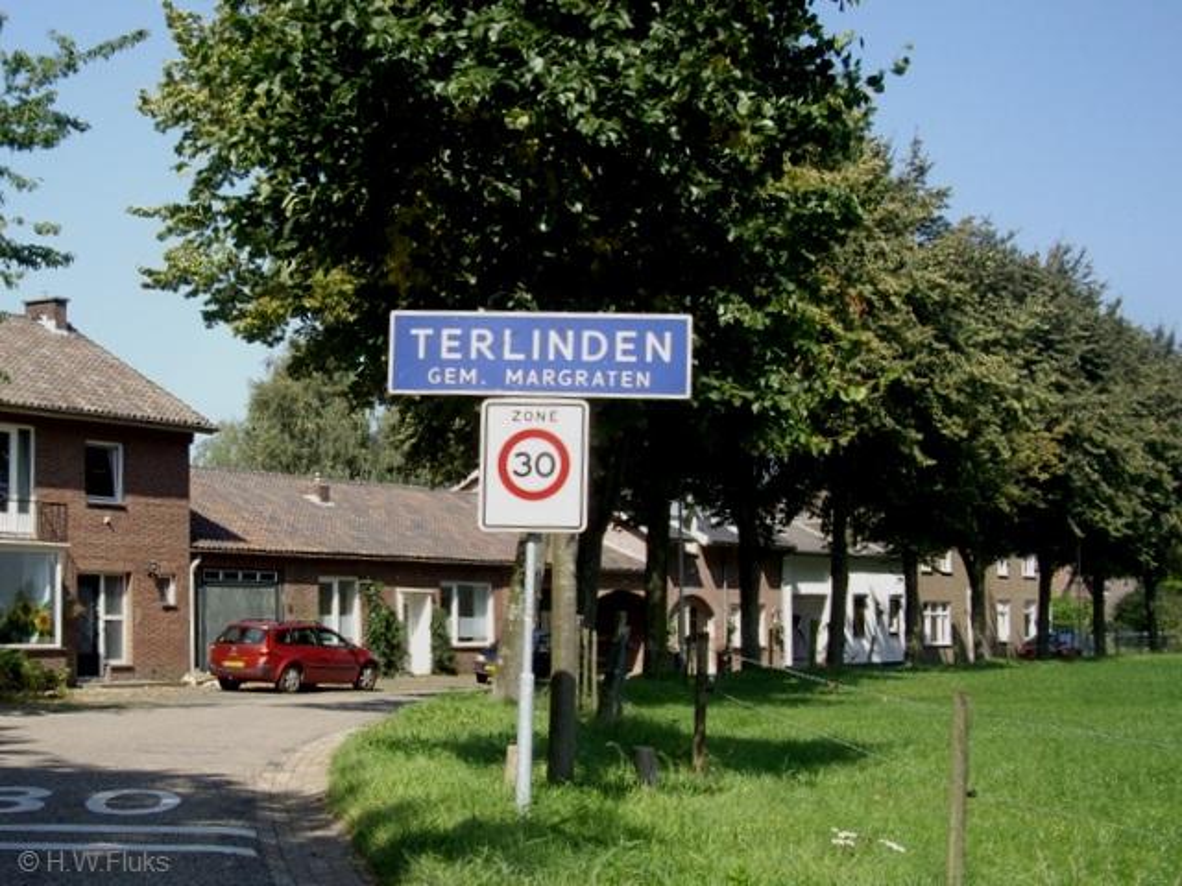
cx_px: 591
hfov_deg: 49.0
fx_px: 1298
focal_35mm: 38
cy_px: 443
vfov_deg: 37.7
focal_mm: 7.9
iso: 64
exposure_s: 1/500
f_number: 2.8
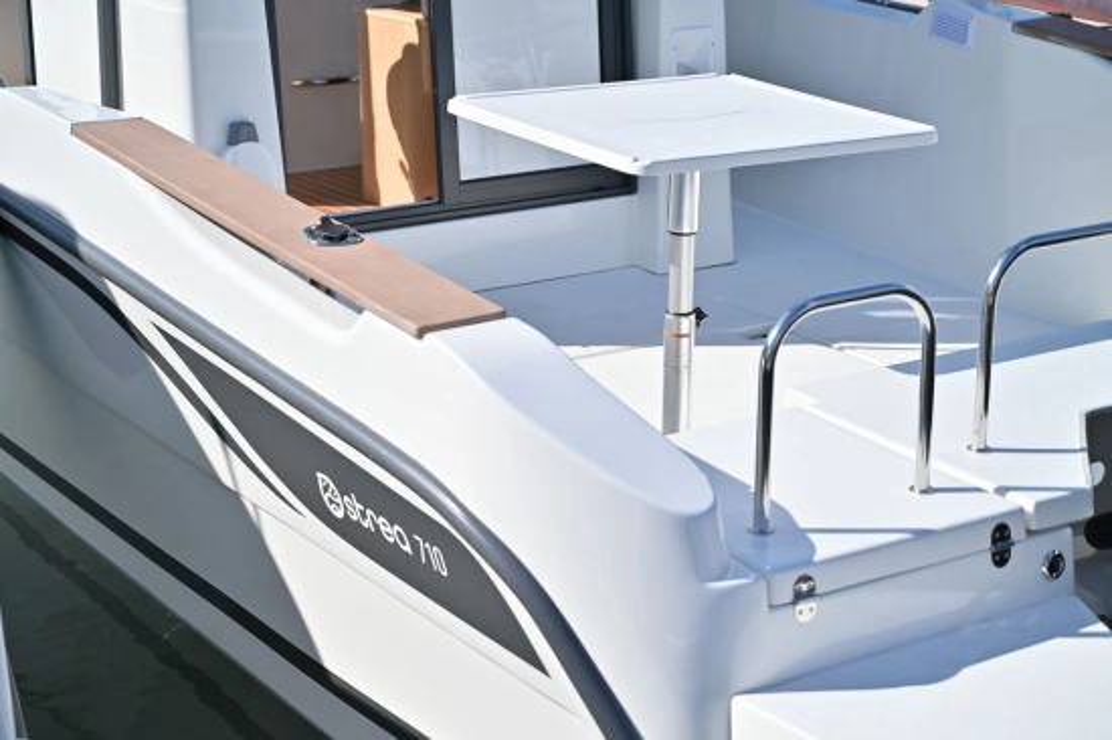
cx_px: 556
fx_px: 2161
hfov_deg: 28.9
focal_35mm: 70
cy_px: 370
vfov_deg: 19.4
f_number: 4.5
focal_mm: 70
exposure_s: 1/1250
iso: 100
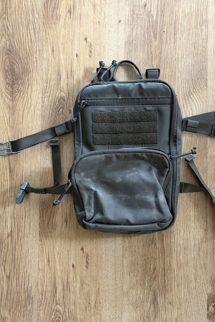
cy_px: 157
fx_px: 251
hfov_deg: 46.2
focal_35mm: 28
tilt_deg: -88.3
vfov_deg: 65.5
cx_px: 124
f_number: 1.6
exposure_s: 1/33
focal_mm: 5.96
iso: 500
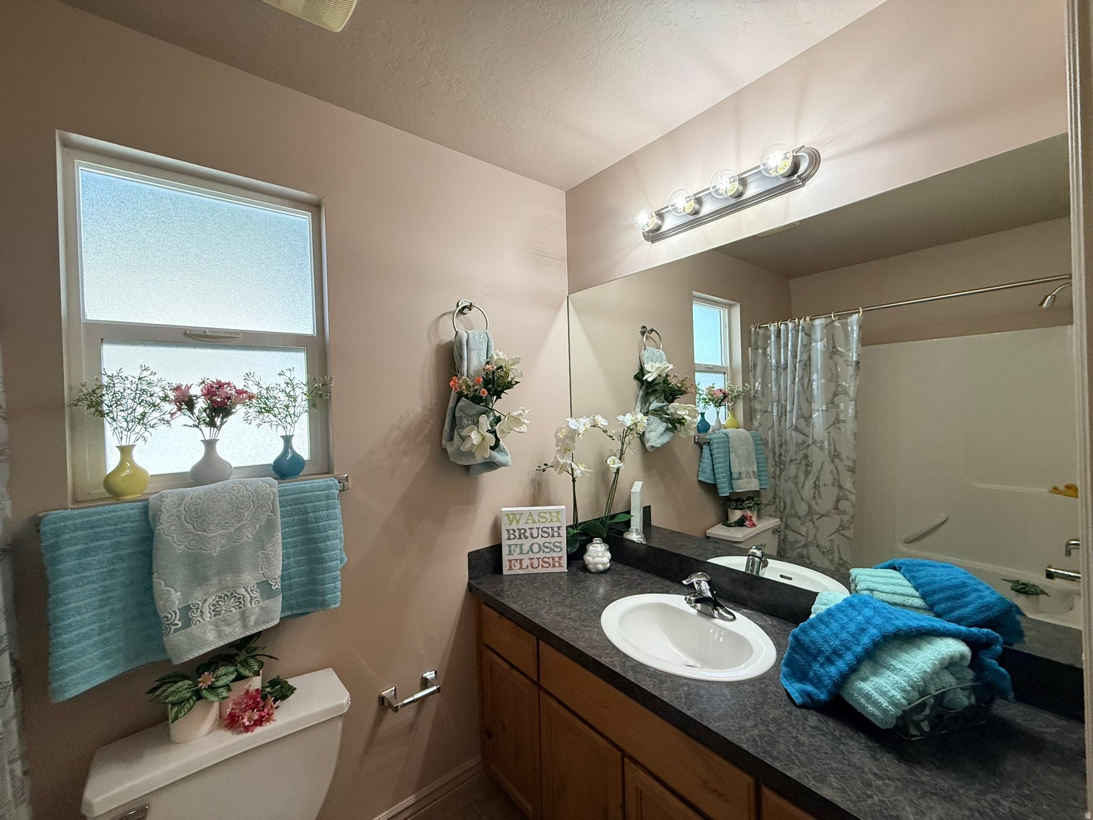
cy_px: 410
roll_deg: +1.8
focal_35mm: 14
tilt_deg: +0.3
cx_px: 546
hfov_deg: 102.1
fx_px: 442
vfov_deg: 85.7
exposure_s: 1/120
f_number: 2.2
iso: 200
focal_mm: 2.22
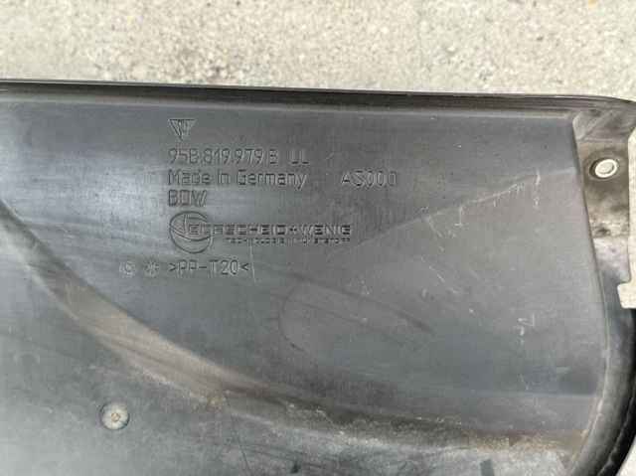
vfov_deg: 30.2
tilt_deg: -71.3
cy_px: 238
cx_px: 318
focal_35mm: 48
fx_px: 881
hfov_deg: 39.7
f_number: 1.78
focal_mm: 6.76
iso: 250
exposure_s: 1/57
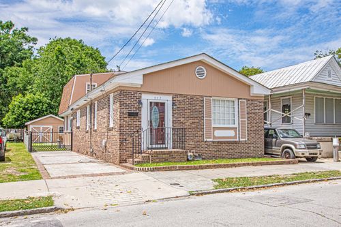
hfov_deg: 61.9
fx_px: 284
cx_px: 170
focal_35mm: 30
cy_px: 114
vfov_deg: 43.6
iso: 320
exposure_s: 1/500
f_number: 10
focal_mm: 20
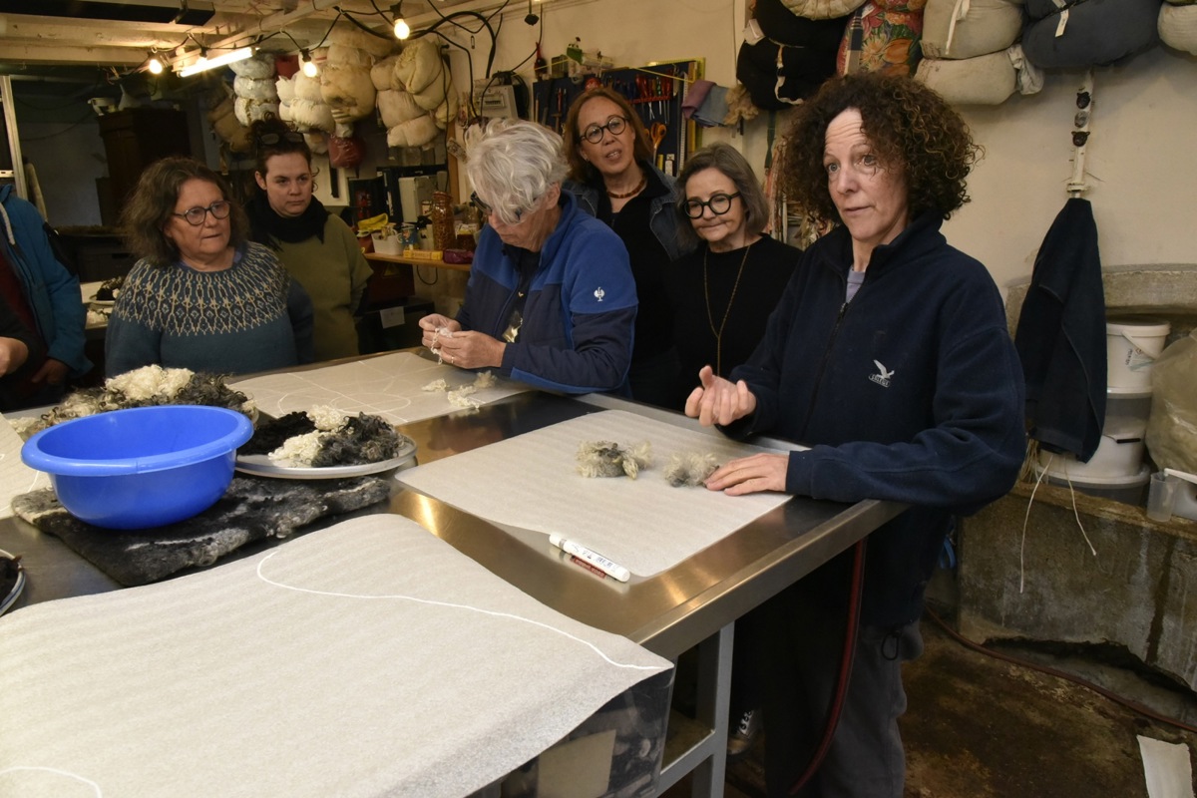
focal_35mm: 24
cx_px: 598
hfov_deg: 73.7
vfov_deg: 53.1
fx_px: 798
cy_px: 399
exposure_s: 1/200
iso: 6400
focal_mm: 24
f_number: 13
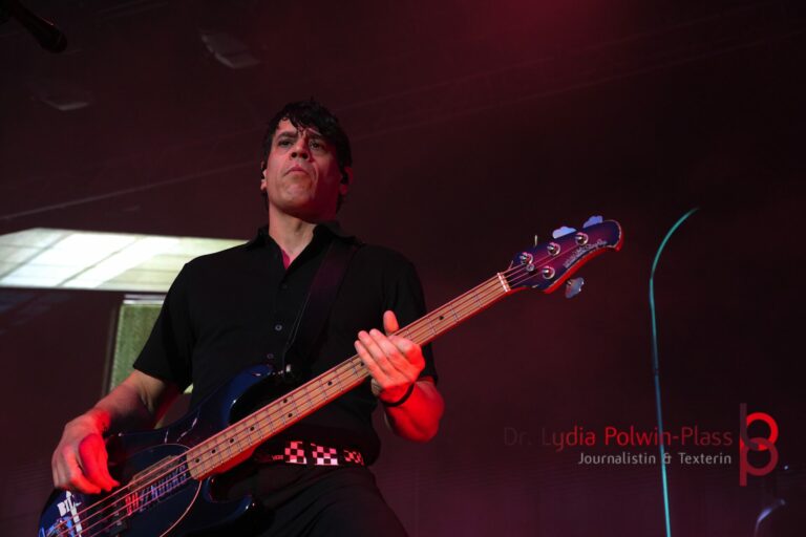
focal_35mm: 74
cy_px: 268
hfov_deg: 27.5
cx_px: 403
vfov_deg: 18.5
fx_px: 1645
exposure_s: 1/160
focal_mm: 49
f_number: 4.5
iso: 640
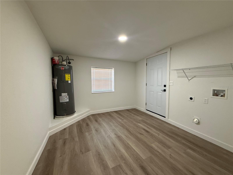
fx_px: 94
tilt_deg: -3.7
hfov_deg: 102.1
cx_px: 116
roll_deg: +0.2
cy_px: 88
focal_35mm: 14
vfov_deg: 85.7
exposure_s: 1/60
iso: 320
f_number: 2.2
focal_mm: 2.22
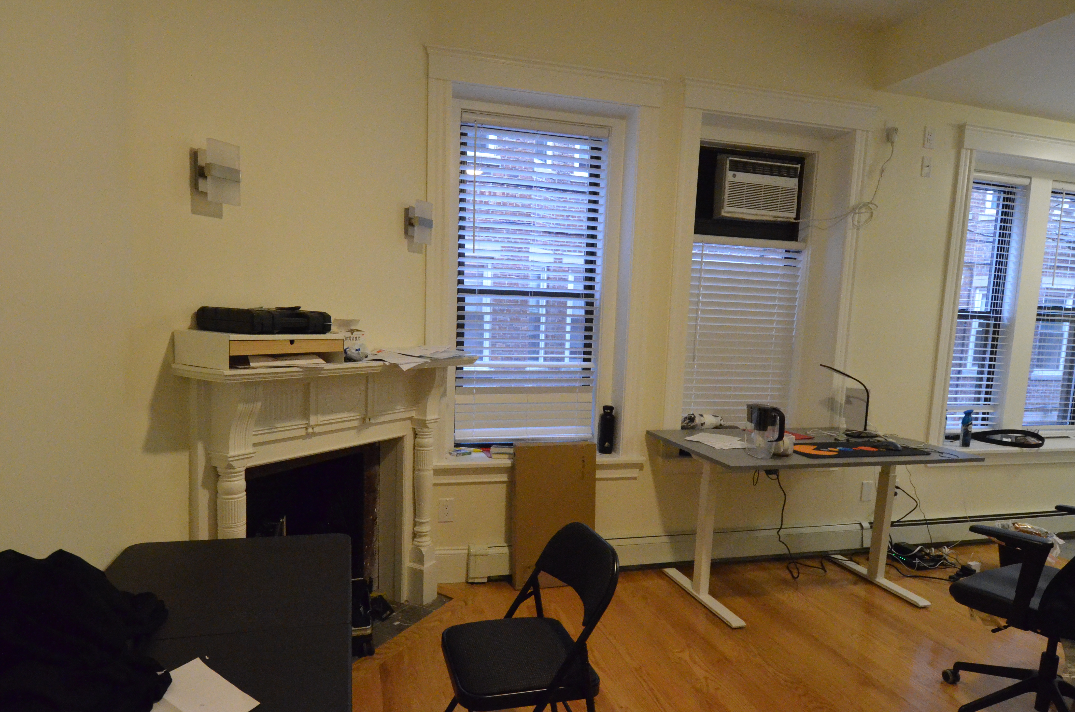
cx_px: 519
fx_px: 626
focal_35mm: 21
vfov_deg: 59.2
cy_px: 391
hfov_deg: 81.3
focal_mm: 12
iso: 5000
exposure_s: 1/125
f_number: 5.6
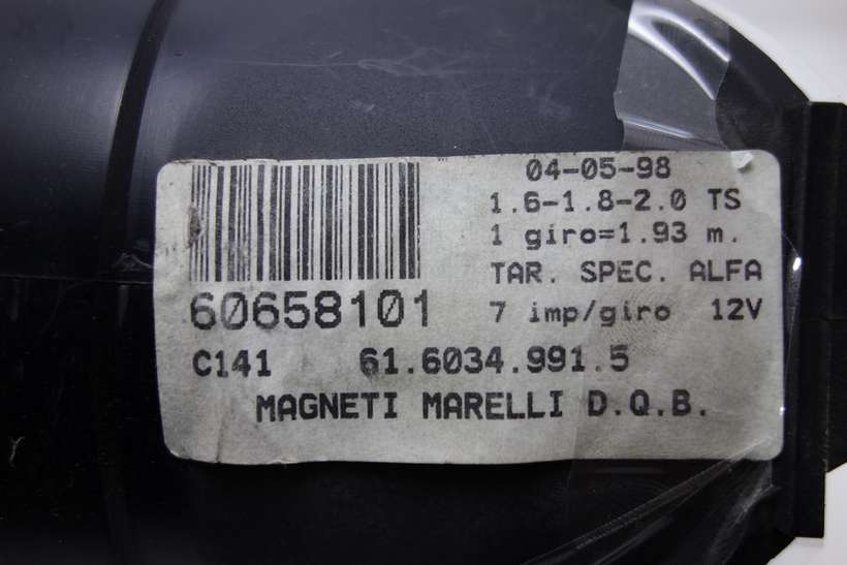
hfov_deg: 65.5
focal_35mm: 28
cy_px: 282
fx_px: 659
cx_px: 424
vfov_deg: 46.4
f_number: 2.2
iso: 125
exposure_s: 1/100
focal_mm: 10.4
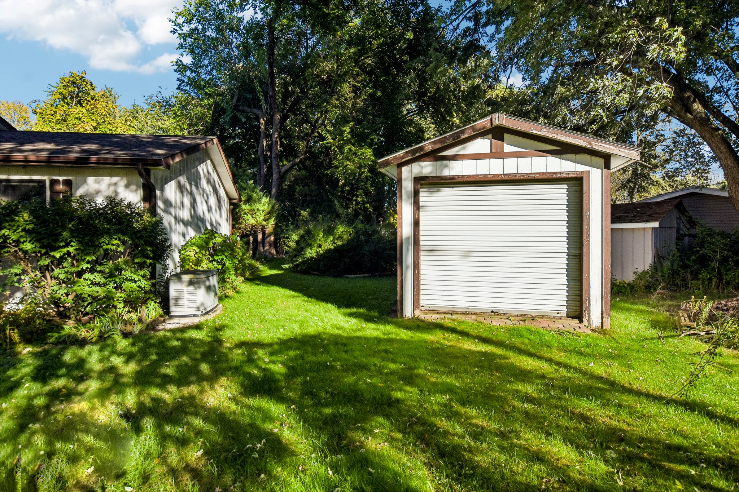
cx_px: 370
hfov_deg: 85.4
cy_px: 246
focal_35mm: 20
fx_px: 400
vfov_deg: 63.2
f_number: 8
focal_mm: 13
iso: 400
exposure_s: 1/1600
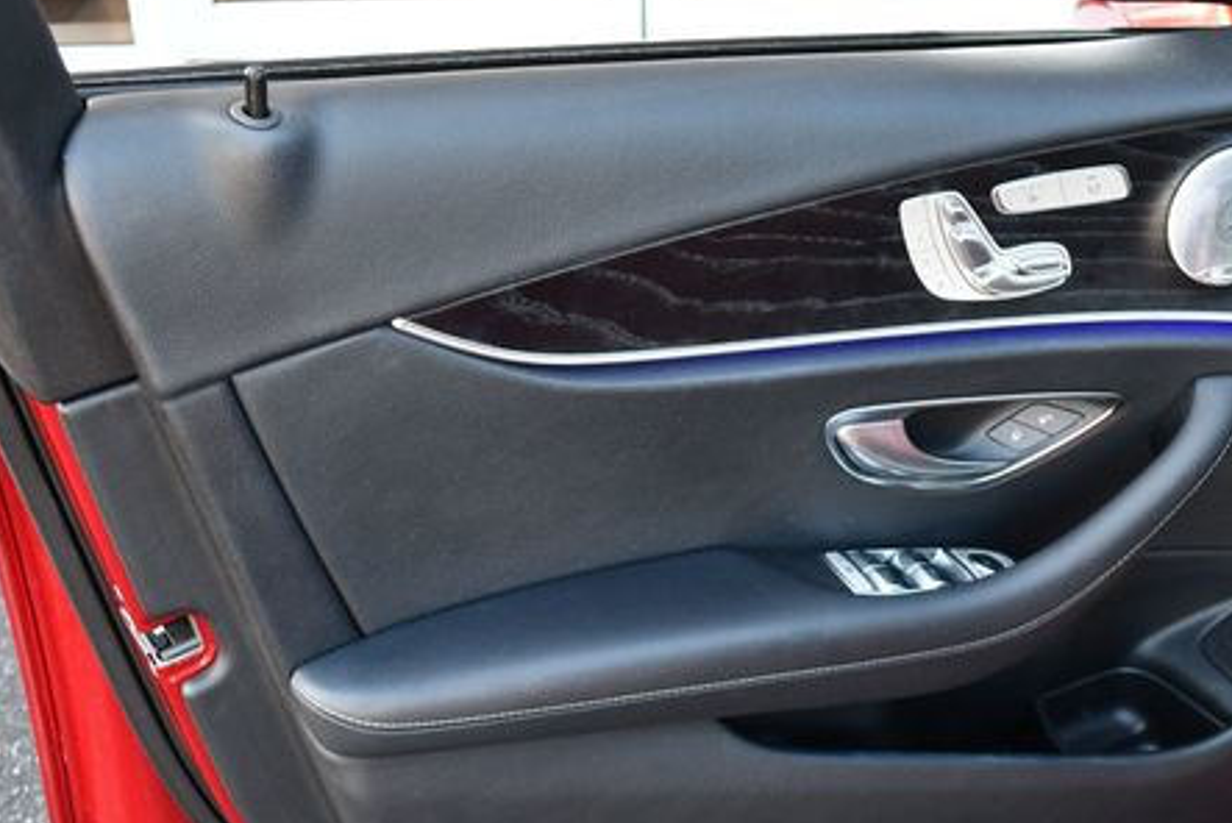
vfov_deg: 26.0
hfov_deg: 37.9
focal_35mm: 52
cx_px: 793
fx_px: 1781
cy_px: 462
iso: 720
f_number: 3.5
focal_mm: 18
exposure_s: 1/250
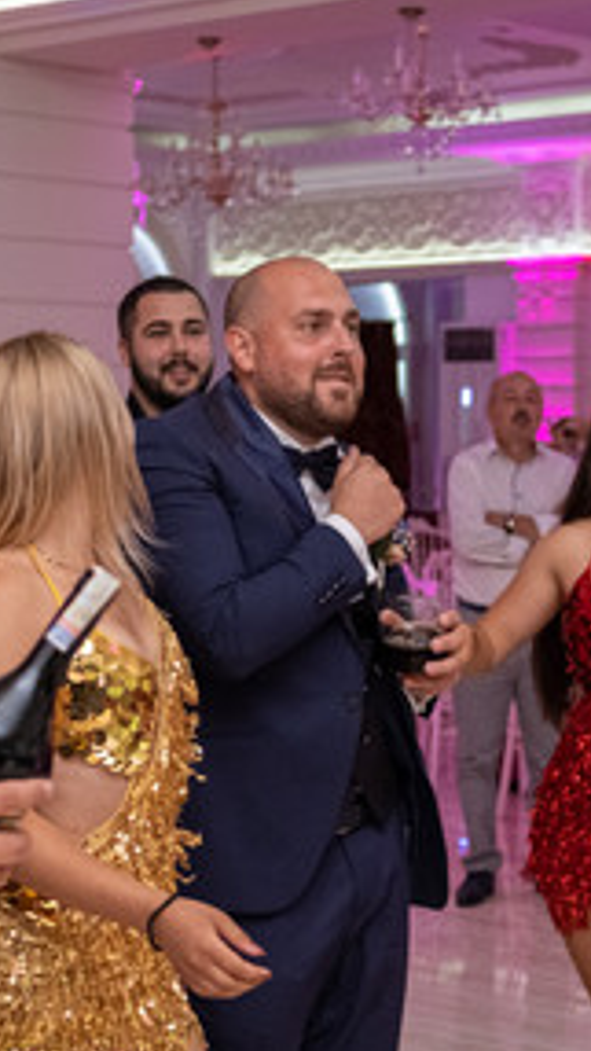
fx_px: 2283
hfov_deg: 14.7
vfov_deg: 25.9
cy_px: 623
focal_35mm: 82
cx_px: 418
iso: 1600
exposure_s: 1/125
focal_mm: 23
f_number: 2.2
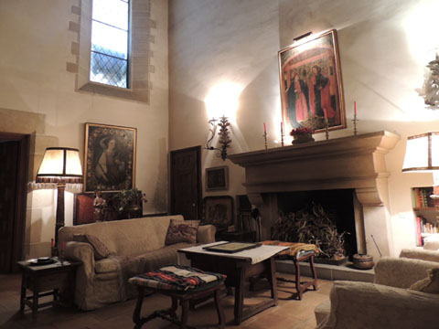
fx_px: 304
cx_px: 220
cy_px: 164
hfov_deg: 71.6
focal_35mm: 24
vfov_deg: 56.8
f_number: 3
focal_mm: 4.3
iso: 400
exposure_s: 1/8
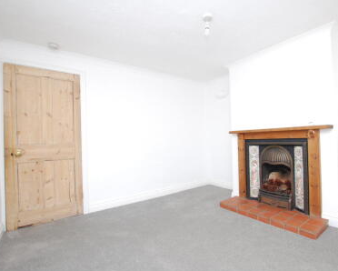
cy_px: 137
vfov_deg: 73.8
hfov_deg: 85.9
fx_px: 180
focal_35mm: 18
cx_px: 190
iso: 100
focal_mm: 10
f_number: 4
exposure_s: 1/60
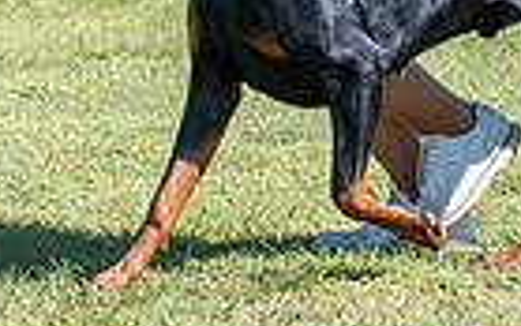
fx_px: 8210
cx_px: 99
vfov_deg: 2.3
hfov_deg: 3.6
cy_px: -214
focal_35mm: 578
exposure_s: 1/2000
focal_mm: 117
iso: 800
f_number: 6.3
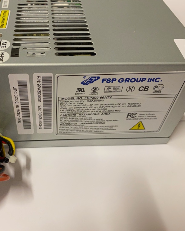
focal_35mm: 34
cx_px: 56
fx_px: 233
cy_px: 116
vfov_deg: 52.9
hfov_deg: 42.5
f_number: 1.8
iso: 250
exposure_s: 1/50
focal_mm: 4.25
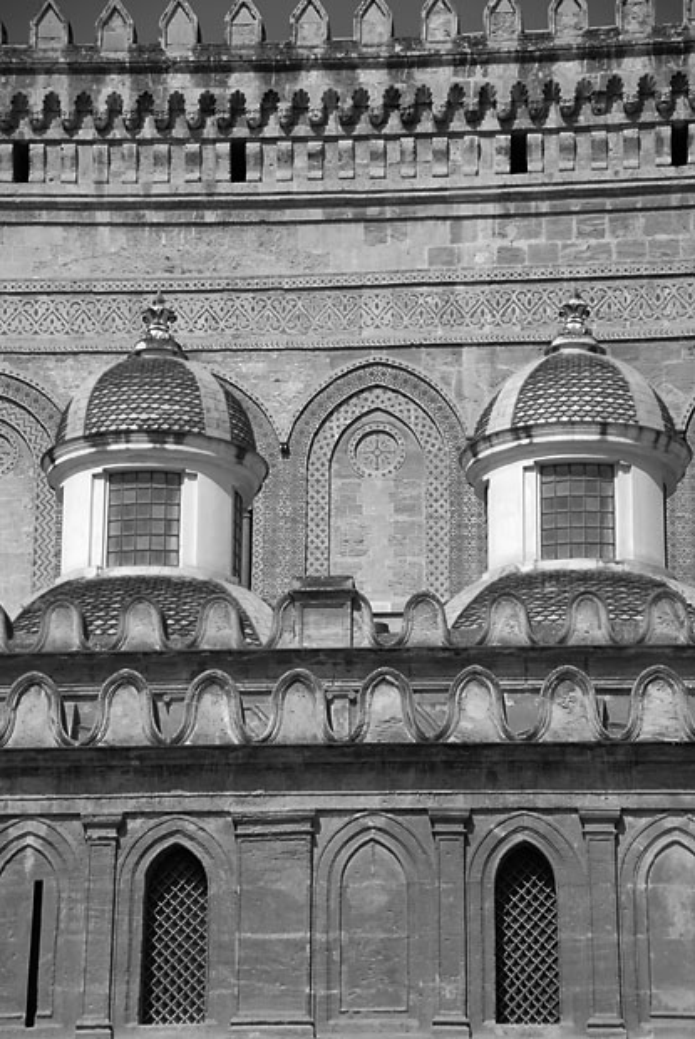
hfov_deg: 13.1
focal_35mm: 105
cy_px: 520
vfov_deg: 19.4
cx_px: 348
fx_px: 3032
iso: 200
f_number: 5
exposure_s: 1/1600
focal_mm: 70
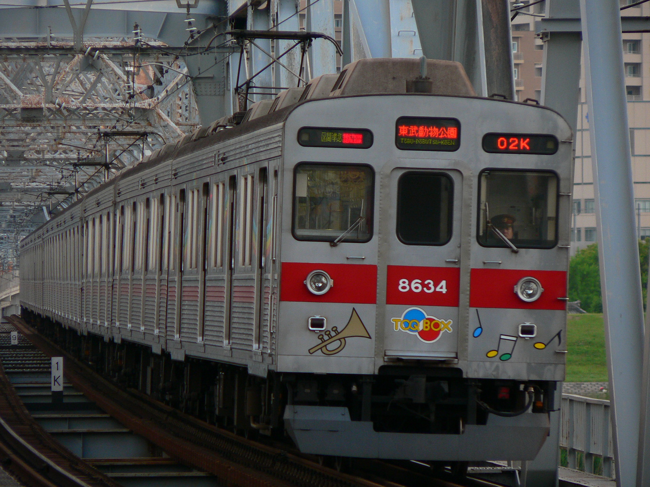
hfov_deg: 5.6
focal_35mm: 354
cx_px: 325
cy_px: 244
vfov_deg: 4.2
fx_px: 6647
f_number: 3.3
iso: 100
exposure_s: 1/200
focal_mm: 59
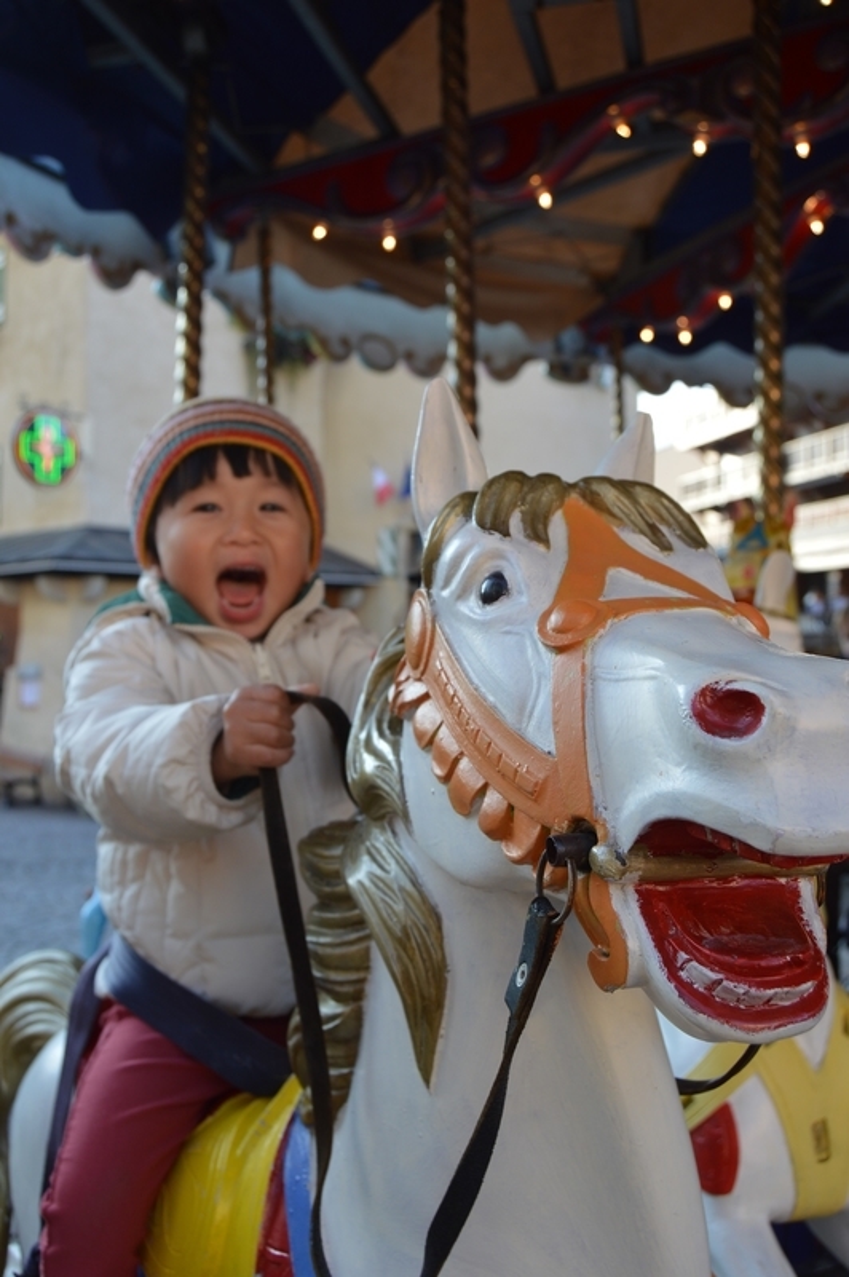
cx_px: 424
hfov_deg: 38.3
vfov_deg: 55.1
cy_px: 638
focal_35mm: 34
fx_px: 1222
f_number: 5.6
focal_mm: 23
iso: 140
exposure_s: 1/125
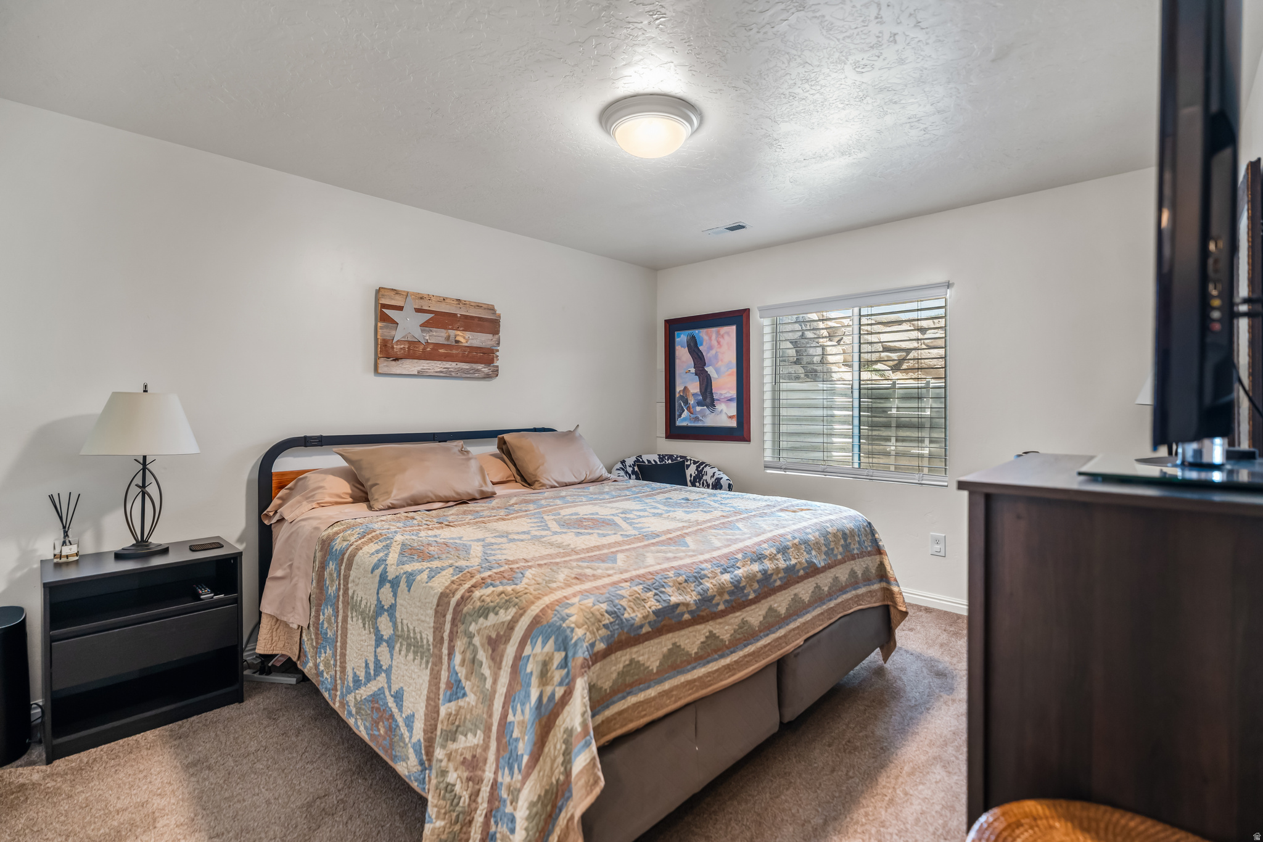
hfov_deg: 96.7
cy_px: 421
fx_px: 561
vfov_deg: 73.7
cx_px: 632
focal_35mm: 16
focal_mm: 16
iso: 800
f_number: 2.8
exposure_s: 1/6
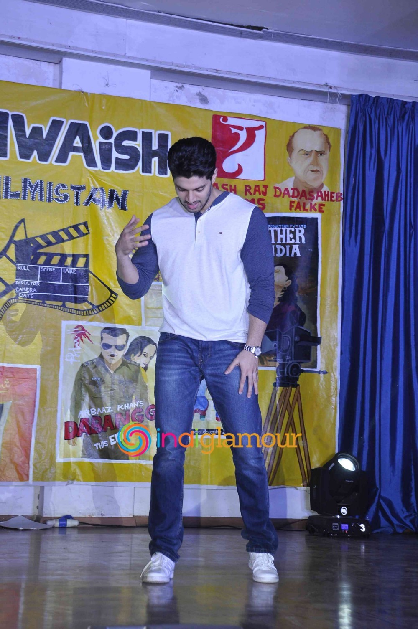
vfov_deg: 28.1
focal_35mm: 72
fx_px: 1257
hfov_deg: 18.9
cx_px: 209
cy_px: 314
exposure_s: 1/100
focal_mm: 48
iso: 400
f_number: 5.6
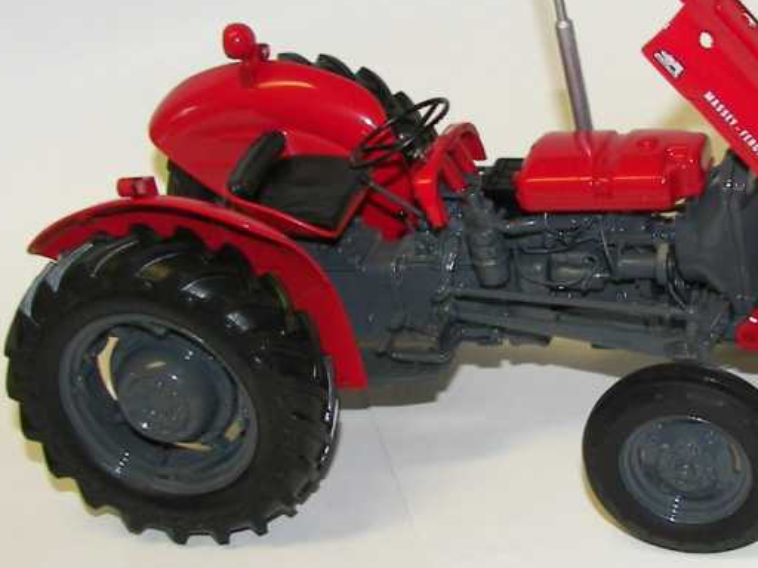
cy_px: 231
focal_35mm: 45
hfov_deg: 41.8
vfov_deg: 32.1
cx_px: 462
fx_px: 985
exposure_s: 1/40
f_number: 2.8
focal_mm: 6
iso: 80
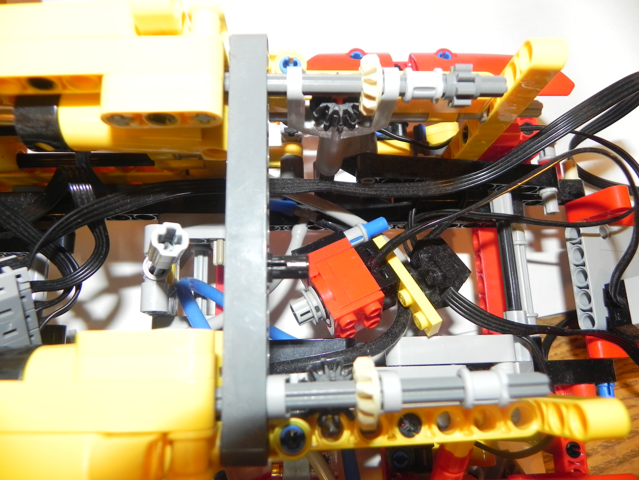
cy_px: 240
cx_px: 320
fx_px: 480
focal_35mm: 26
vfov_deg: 53.1
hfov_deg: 67.3
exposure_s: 1/30
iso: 200
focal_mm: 4.6
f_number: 2.8
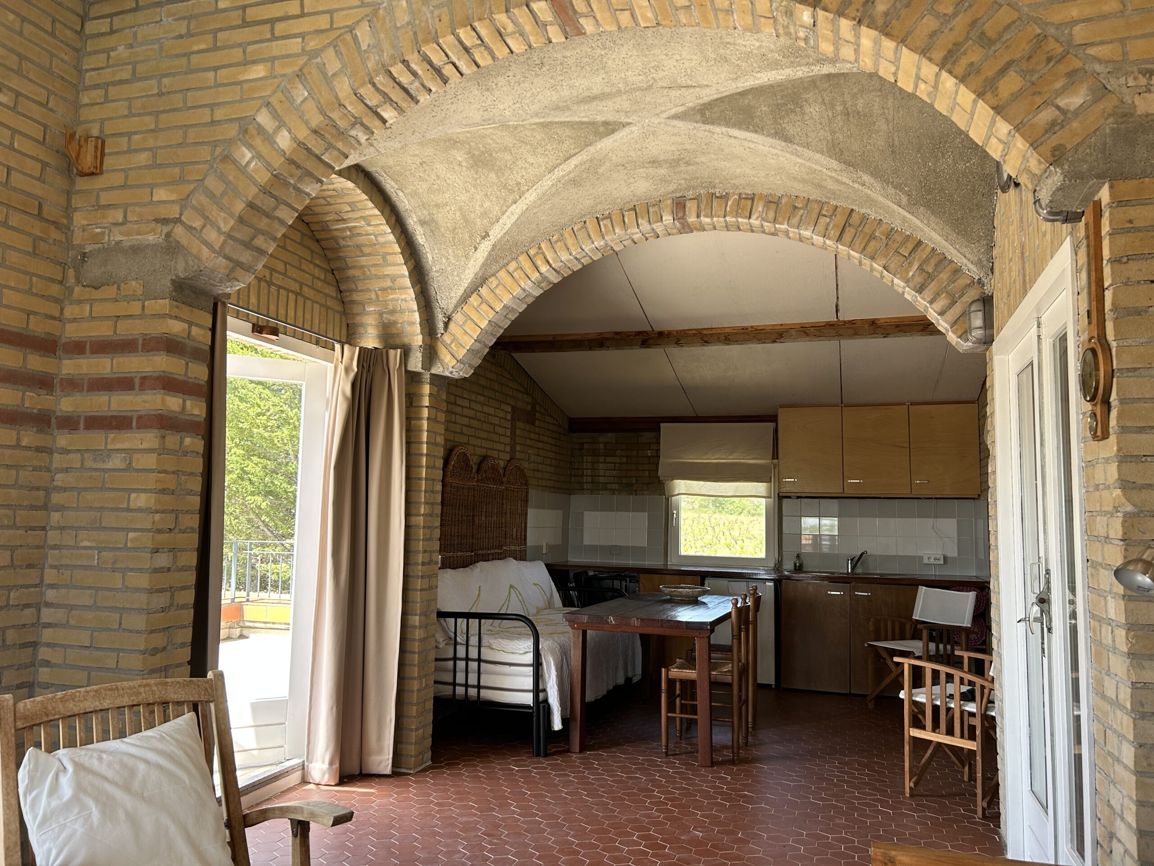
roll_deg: -0.6
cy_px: 433
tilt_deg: +6.2
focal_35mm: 26
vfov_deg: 53.1
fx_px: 867
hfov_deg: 67.3
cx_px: 577
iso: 50
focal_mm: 5.7
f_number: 1.5
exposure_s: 1/171
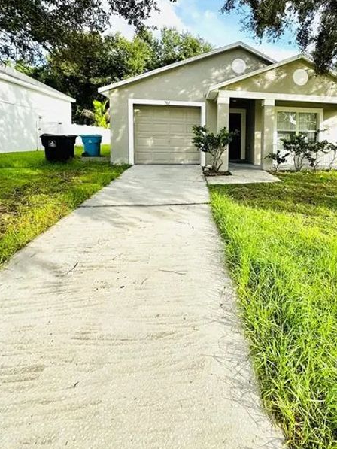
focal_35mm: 20
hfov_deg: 63.5
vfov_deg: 79.7
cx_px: 236
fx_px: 260
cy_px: 159
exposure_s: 1/993
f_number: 2.2
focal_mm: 2.22
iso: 50
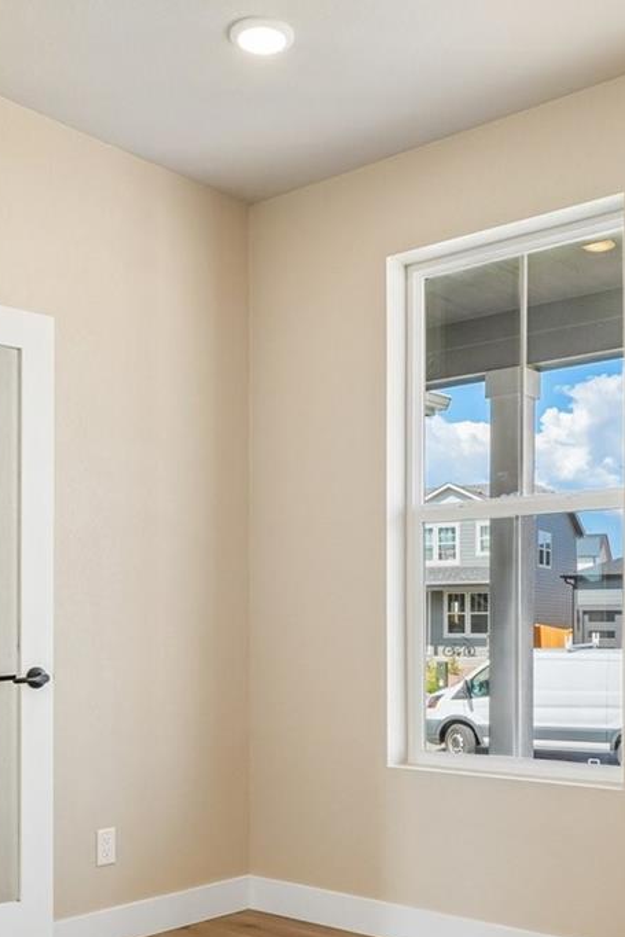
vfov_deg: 48.4
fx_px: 1020
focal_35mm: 39
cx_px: 323
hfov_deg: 34.1
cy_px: 631
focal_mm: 11
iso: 125
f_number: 8
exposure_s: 1/30
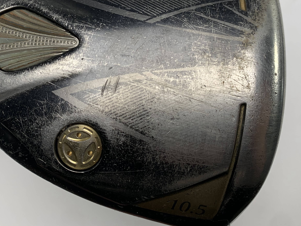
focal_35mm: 45
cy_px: 32
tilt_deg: -75.2
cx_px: 130
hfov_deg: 42.0
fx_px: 391
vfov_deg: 31.0
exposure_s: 1/216
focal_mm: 4.25
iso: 25
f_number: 1.8
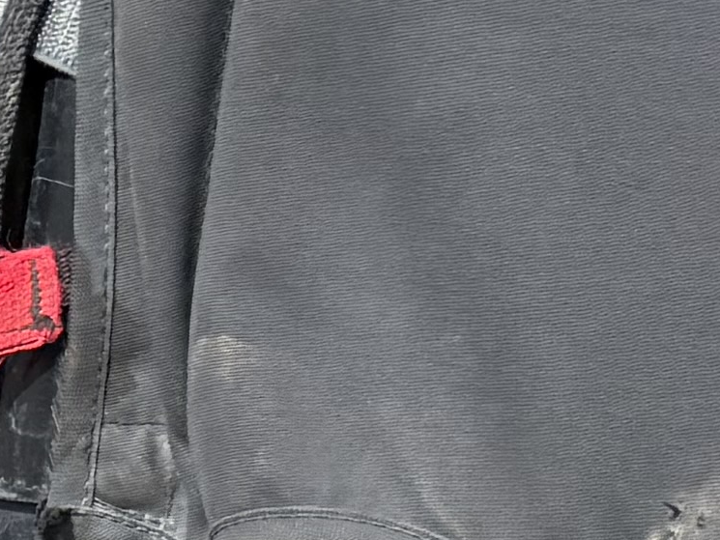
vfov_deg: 7.5
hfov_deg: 8.7
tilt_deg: -17.5
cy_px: 1337
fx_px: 3828
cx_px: -1517
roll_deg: -0.4
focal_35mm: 184
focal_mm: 6.76
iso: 80
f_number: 1.78
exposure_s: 1/2169
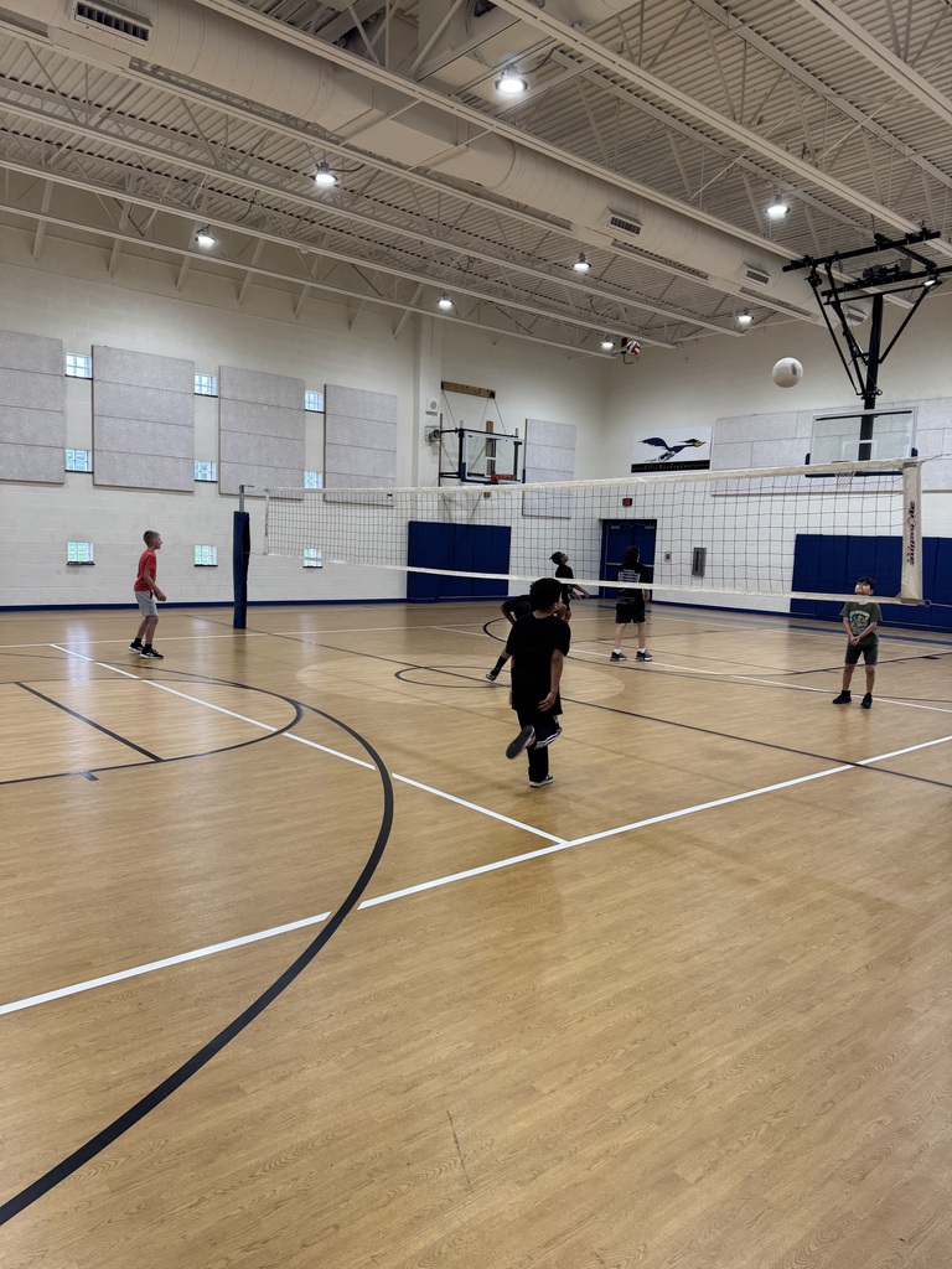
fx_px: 880
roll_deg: -2.0
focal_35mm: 24
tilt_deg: -6.7
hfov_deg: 56.8
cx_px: 476
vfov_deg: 71.6
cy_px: 634
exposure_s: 1/120
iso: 80
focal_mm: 6.76
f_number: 1.78
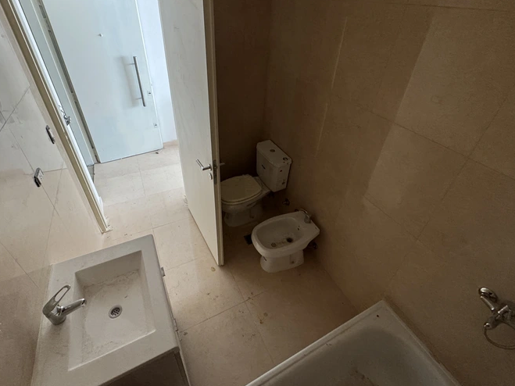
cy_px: 166
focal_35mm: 17
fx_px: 253
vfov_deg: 74.3
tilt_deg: -34.4
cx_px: 257
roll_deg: -3.7
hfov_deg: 91.0
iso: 400
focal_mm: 2.22
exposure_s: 1/50
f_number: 2.2
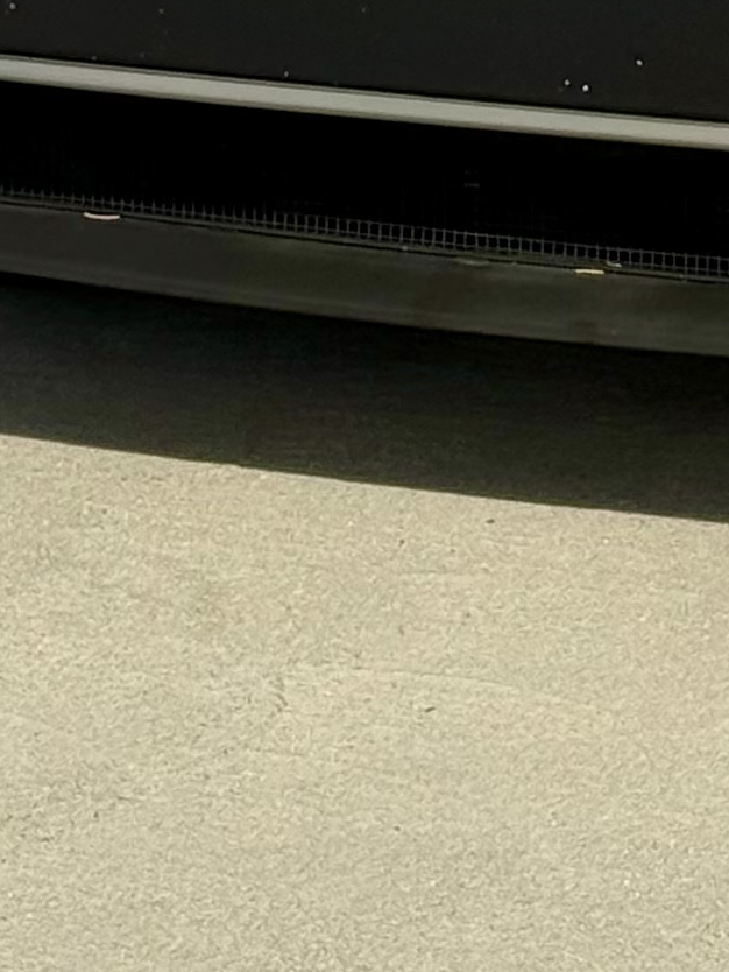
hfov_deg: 6.3
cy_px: -718
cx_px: 1206
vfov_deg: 8.3
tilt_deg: -3.2
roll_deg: +0.1
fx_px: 6511
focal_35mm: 232
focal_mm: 6.76
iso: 80
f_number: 1.78
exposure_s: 1/2494
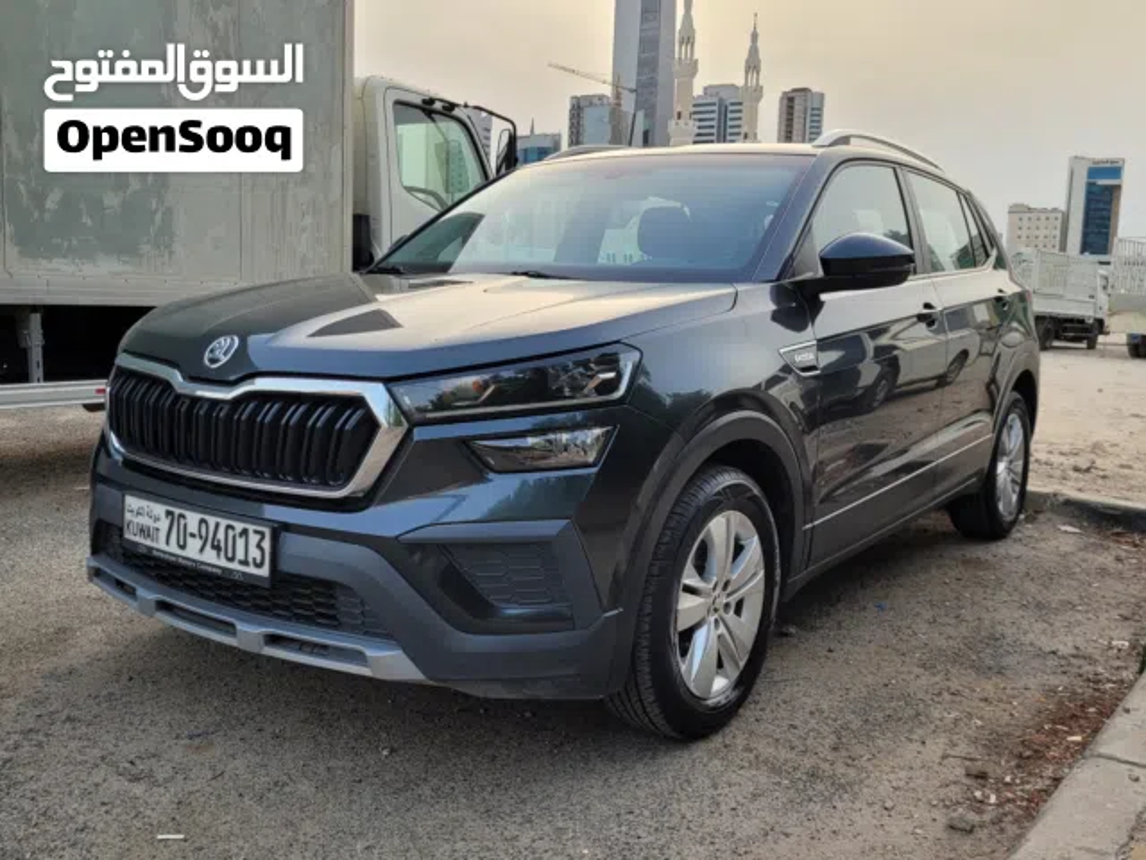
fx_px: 861
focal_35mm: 26
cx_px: 573
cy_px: 430
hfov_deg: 67.3
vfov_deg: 53.1
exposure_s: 1/208
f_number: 1.8
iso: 40
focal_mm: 5.4
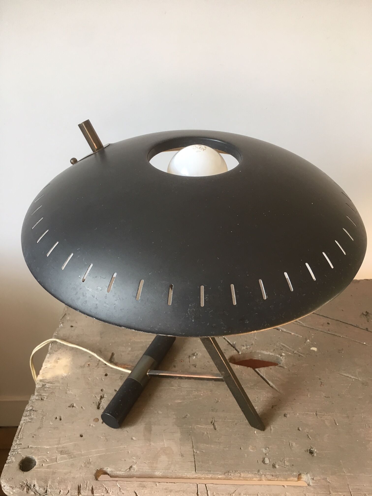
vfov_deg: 61.7
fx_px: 416
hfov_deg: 48.2
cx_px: 186
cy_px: 248
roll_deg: +0.9
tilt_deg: -35.0
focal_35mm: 29
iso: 40
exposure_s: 1/33
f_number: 2.2
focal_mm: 4.15
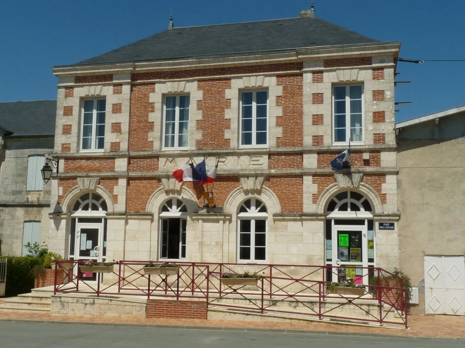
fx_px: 524
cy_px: 174
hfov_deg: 47.9
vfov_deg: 36.8
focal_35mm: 39
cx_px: 232
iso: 100
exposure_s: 1/400
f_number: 8
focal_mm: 4.8
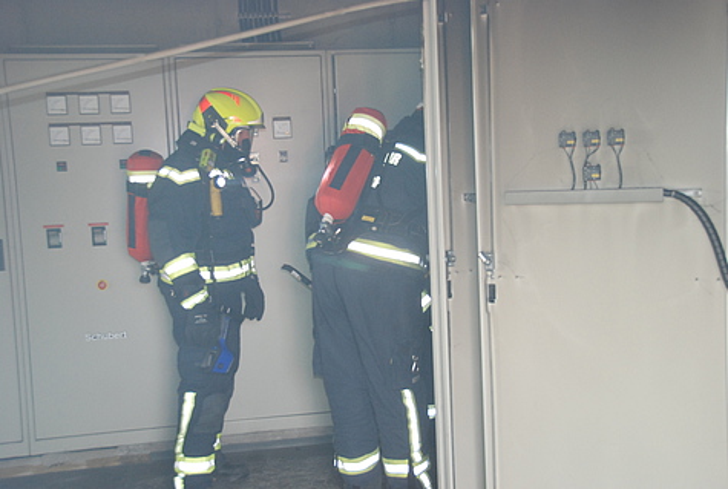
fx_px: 882
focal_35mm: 44
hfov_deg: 44.9
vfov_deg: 31.0
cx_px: 364
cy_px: 244
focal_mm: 29
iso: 800
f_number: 5
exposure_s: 1/60
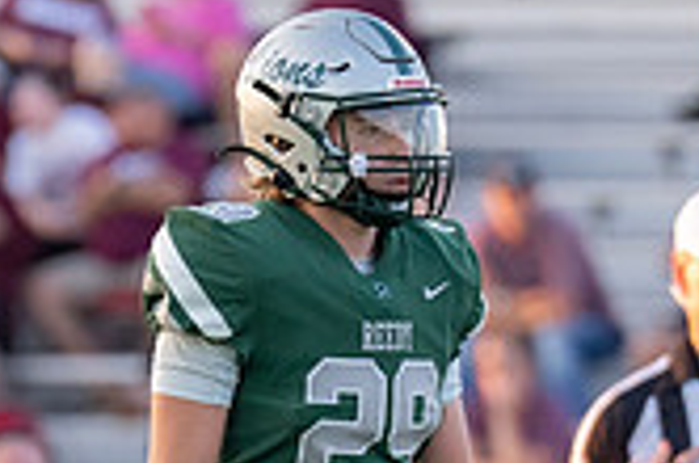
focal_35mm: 1215
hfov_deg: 1.7
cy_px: 616
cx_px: 267
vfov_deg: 1.1
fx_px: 23546
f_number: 2.8
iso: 500
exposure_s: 1/1250
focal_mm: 200
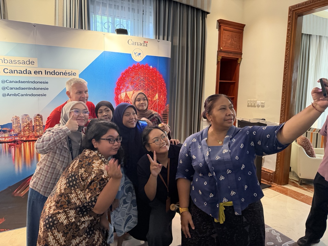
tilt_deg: -6.8
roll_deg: +0.9
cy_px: 123
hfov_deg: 71.6
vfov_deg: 56.8
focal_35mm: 24
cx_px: 164
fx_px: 227
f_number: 1.78
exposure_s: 1/50
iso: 640
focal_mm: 6.76
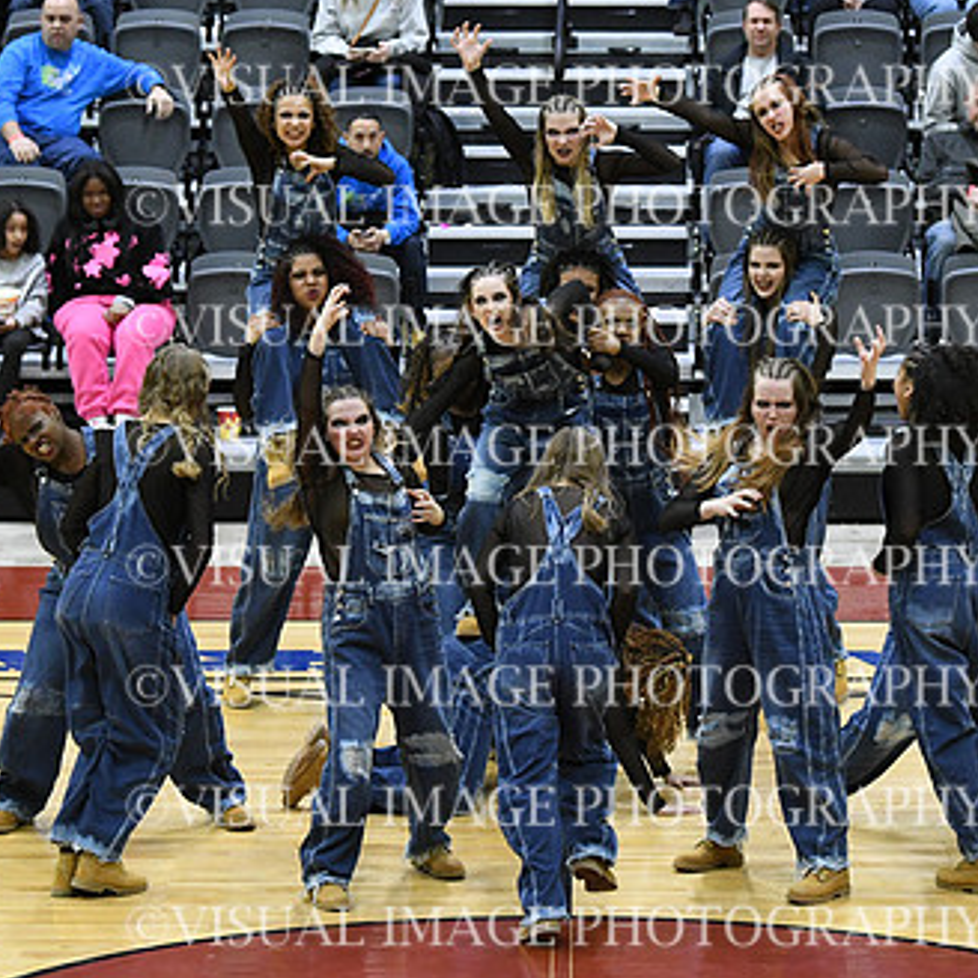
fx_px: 6201
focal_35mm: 194
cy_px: 505
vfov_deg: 9.0
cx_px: 558
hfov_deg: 9.0
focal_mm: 86
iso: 4000
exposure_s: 1/250
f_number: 4
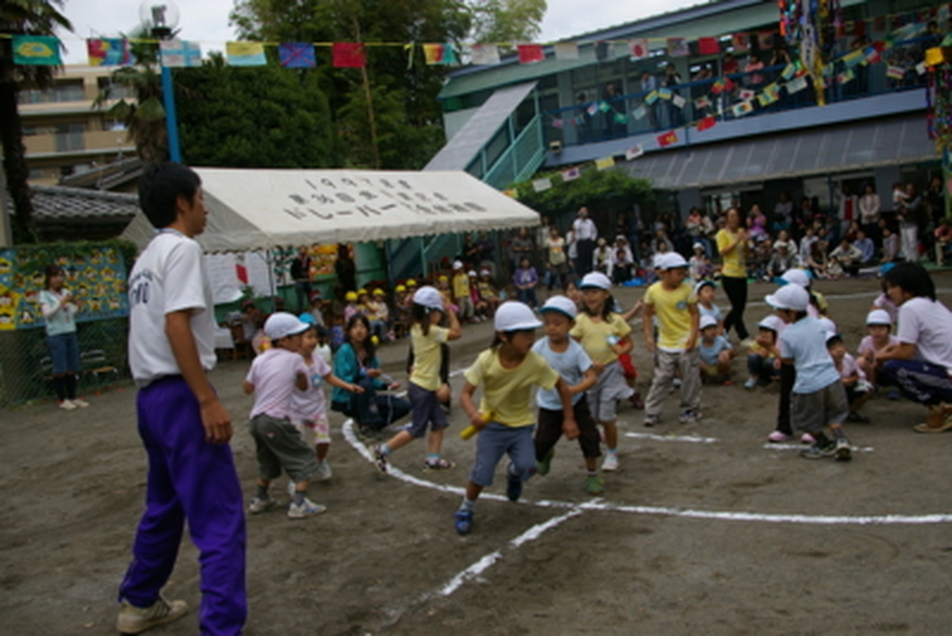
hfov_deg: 59.5
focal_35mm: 32
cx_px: 476
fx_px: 833
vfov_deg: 41.7
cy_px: 318
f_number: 8
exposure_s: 1/250
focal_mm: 21
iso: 200
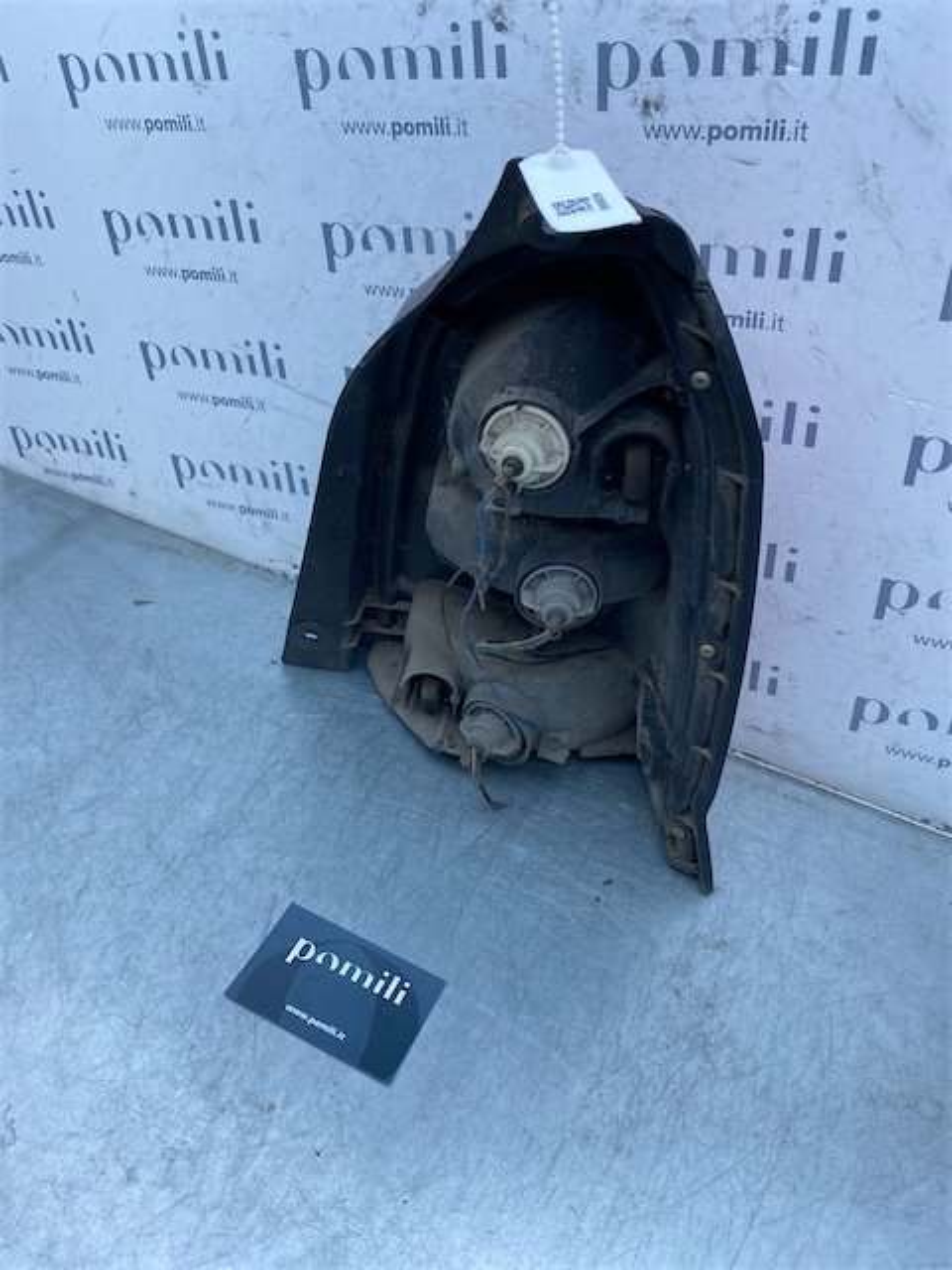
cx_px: 476
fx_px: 953
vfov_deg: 67.3
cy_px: 635
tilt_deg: -41.2
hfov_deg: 53.1
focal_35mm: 26
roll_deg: -7.1
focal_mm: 4.25
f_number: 1.8
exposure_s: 1/805
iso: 32
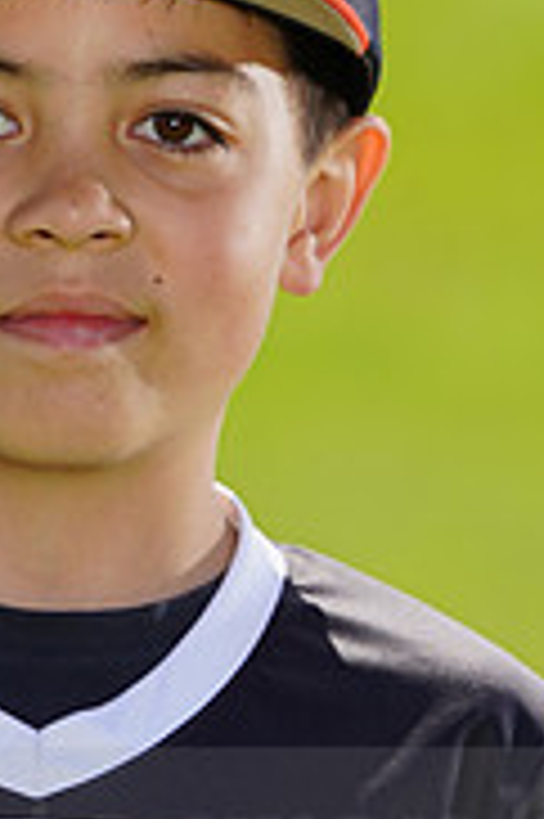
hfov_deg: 1.6
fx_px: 19665
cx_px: 74
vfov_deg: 2.4
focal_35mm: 866
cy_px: 810
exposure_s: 1/250
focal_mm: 271
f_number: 8
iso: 100
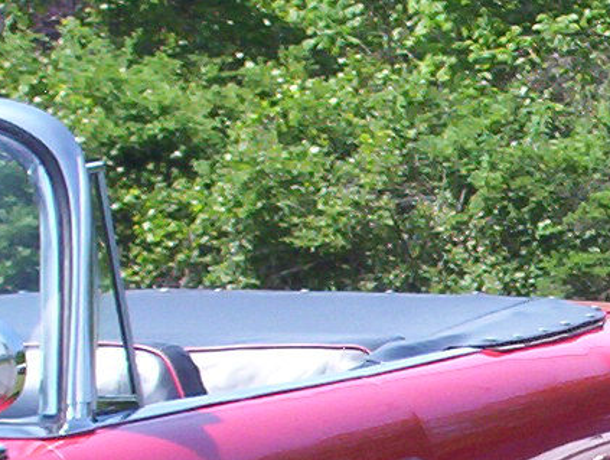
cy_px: 438
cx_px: 797
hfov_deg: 4.7
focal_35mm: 417
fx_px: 7363
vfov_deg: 3.6
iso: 100
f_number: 4.72
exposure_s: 1/521
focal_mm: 16.61
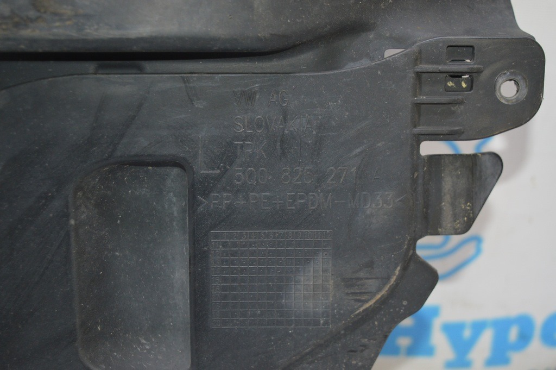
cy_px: 185
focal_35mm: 57
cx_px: 278
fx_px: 880
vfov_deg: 23.7
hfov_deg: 35.1
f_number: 4.8
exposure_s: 1/60
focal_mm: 38
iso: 720
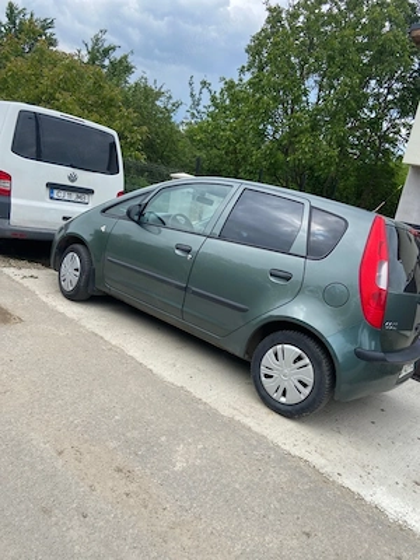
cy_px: 280
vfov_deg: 67.3
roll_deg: -9.8
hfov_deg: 53.1
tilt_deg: -14.9
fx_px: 421
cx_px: 210
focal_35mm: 26
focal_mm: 4.25
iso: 32
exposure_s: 1/1135
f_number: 1.8
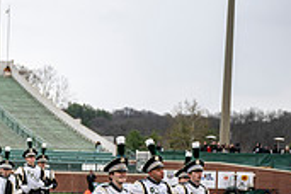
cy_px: 198
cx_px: -129
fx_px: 946
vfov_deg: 11.6
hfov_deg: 16.2
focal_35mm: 117
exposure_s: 1/500
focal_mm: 34.5
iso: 100
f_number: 2.8
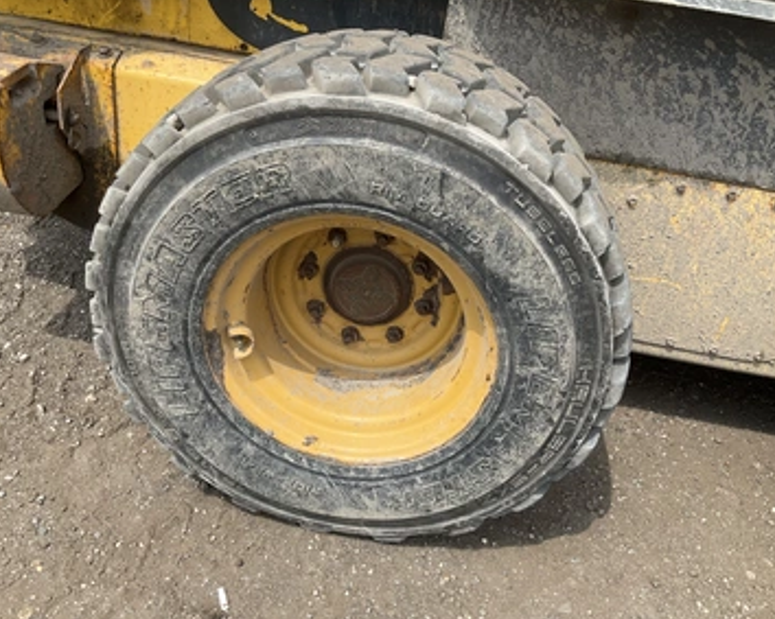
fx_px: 734
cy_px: 313
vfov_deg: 45.8
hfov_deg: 55.7
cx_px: 379
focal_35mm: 32
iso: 25
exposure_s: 1/792
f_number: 1.8
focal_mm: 3
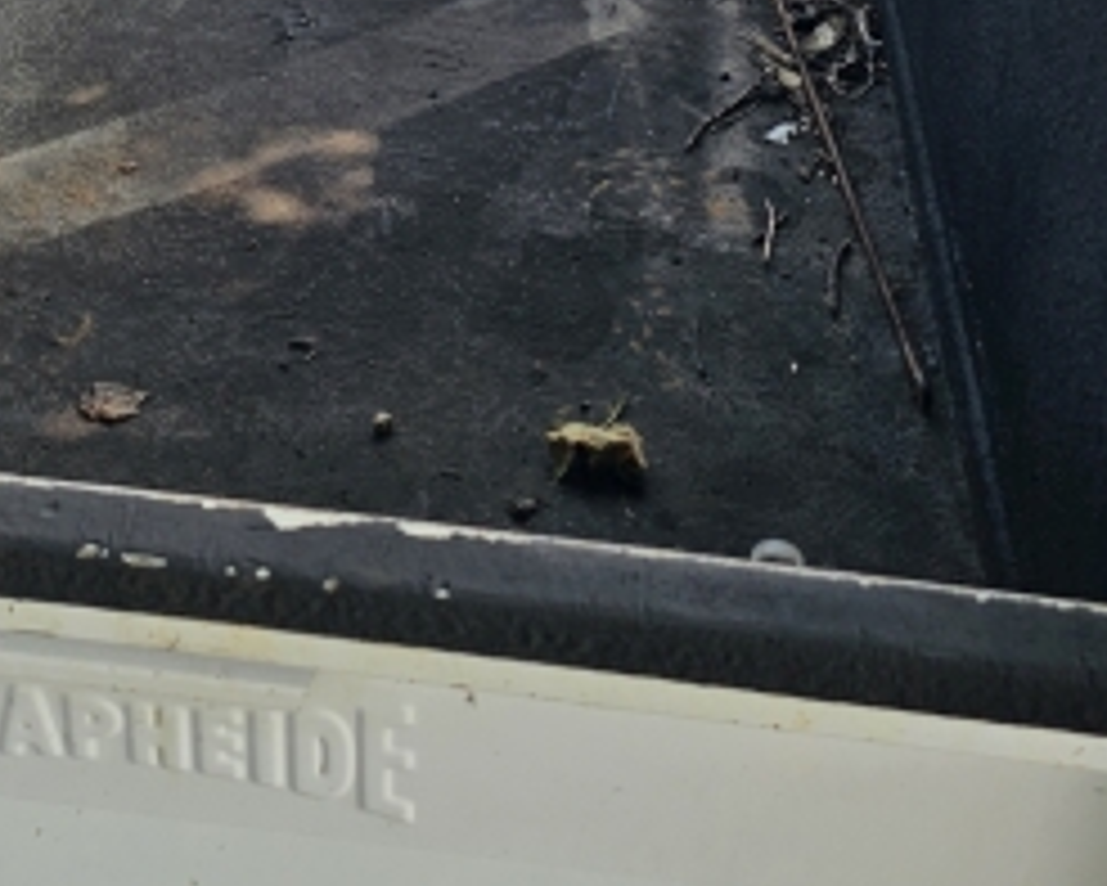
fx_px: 2294
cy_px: -288
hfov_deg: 26.6
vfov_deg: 20.0
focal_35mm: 70
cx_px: 220
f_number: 1.7
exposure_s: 1/209
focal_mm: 6.3
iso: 10
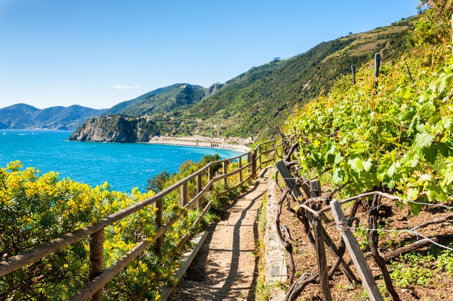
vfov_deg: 37.8
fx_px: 440
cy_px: 150
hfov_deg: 54.5
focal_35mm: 35
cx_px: 226
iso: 200
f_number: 10
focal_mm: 35
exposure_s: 1/200
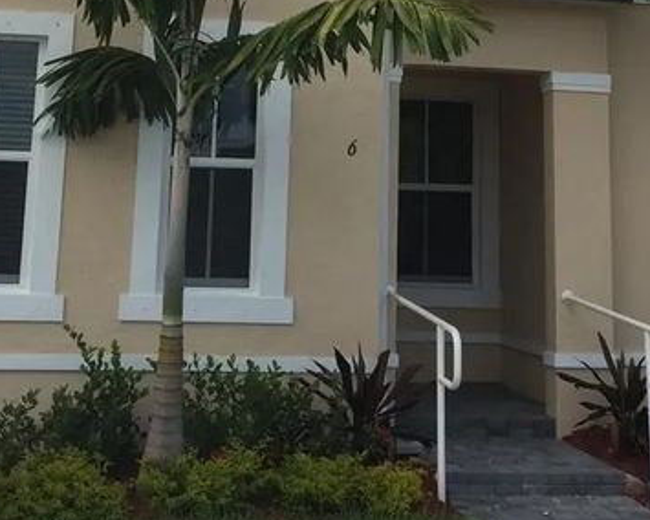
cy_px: -23
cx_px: 313
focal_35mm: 68
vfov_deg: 21.5
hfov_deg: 27.9
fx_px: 1308
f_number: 2.2
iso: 32
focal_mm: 4.15
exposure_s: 1/520
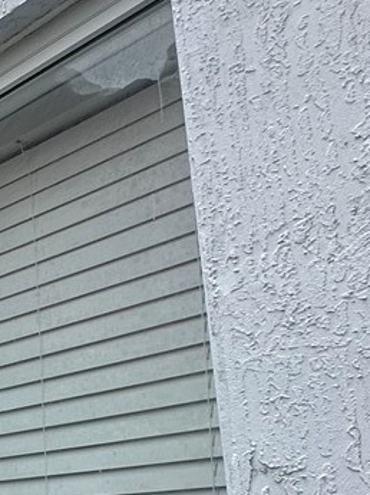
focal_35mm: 65
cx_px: -406
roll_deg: +0.4
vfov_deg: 28.8
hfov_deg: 16.3
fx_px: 928
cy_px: 433
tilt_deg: +8.2
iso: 50
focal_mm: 2.22
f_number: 2.2
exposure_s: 1/2304
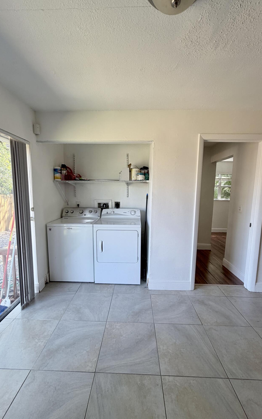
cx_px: 130
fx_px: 171
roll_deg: -0.3
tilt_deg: -6.9
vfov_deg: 101.5
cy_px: 211
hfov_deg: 74.8
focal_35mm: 15
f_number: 2.2
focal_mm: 2.22
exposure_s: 1/120
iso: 100
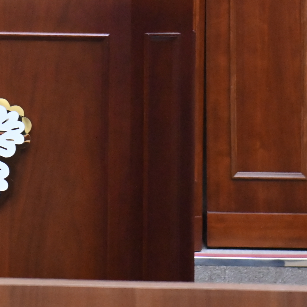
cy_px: -61
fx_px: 3813
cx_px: -34
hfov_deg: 4.6
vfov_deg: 4.6
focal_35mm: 380
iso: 8000
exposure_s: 1/160
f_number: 6.3
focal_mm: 120
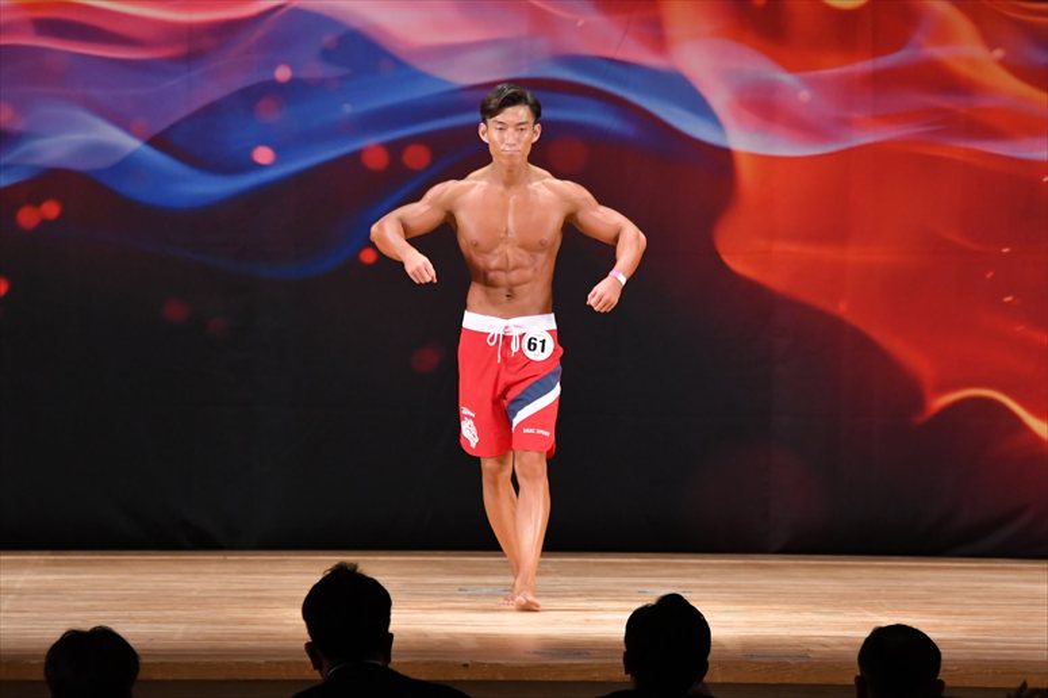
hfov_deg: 9.2
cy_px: 349
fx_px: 6547
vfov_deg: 6.1
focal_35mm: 225
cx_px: 524
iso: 3200
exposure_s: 1/400
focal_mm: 150
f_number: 5.6
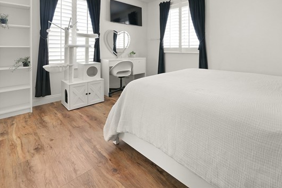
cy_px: 75
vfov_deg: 69.7
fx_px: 133
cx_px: 170
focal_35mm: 17
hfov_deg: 91.9
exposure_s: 1/15
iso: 400
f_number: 8
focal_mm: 14
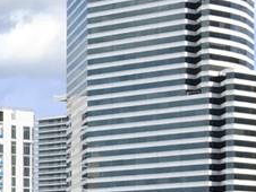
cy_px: 314
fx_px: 1518
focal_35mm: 205
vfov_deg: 7.1
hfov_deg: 8.7
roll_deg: -0.2
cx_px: -386
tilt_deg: +1.4
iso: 25
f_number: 2.2
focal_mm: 4.15
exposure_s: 1/530
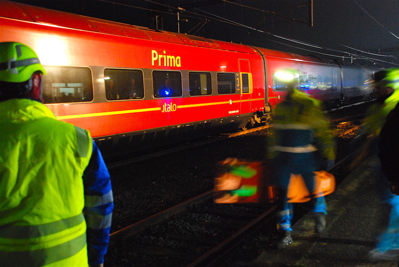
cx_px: 200
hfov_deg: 49.5
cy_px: 134
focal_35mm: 39
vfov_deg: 34.3
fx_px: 433
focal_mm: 26
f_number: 4
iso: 1600
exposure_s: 1/6
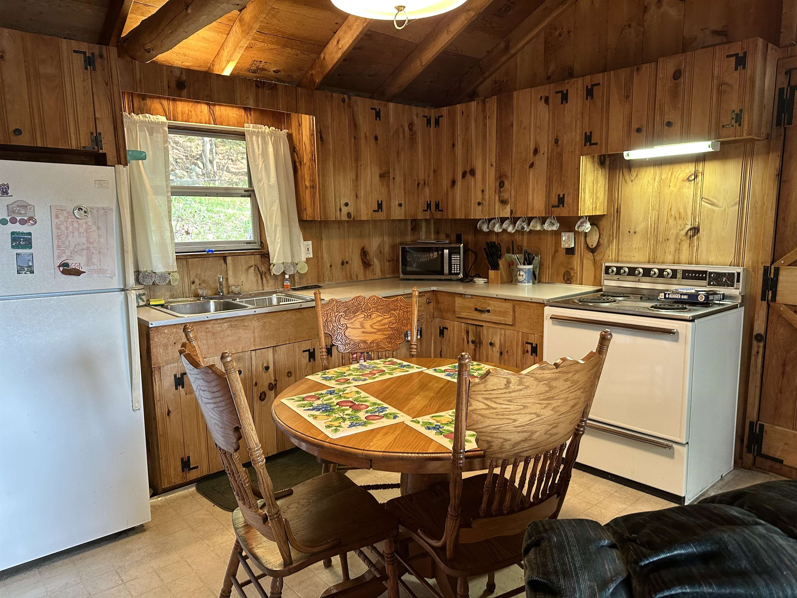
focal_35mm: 24
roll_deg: +1.8
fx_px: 553
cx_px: 398
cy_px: 299
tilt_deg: -8.6
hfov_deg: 71.6
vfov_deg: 56.8
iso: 250
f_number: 1.78
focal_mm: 6.86
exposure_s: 1/60
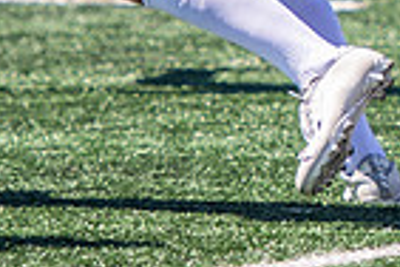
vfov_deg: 0.9
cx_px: 757
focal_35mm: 1588
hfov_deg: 1.3
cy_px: -308
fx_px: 17643
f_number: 2.8
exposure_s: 1/2000
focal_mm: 165
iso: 160
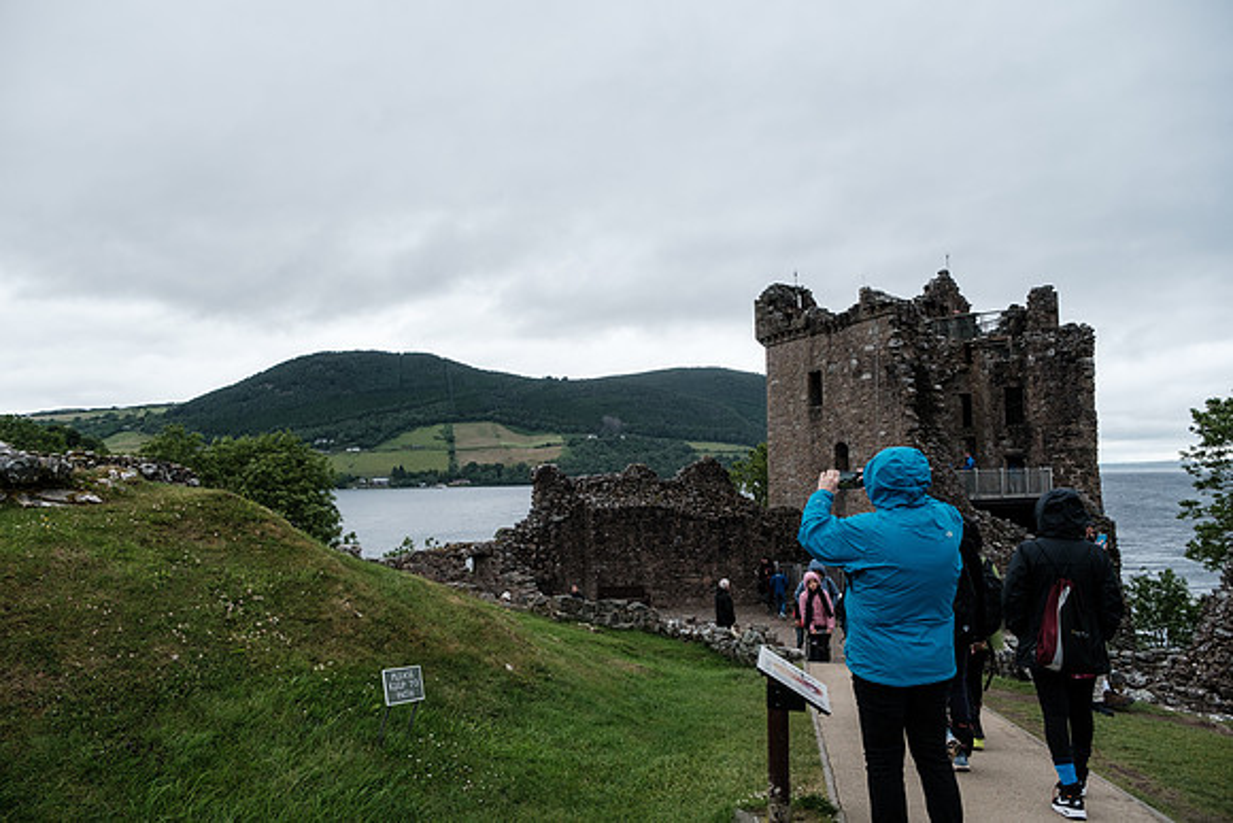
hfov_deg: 73.7
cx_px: 616
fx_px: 822
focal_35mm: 24
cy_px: 412
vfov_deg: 53.2
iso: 320
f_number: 3.6
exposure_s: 1/550
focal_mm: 16
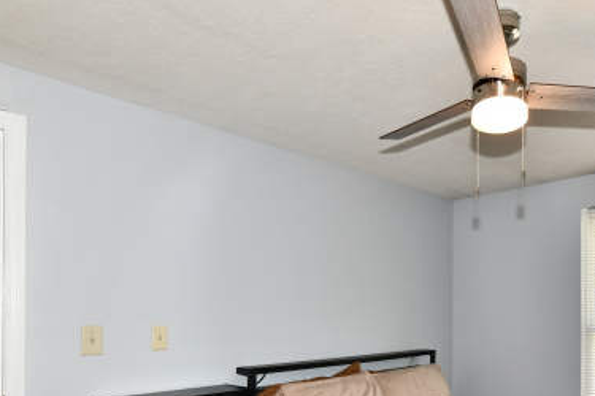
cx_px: 389
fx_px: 463
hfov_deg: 64.1
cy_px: 329
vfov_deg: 43.7
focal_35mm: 28
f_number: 6.3
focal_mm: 14
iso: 640
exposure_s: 1/60
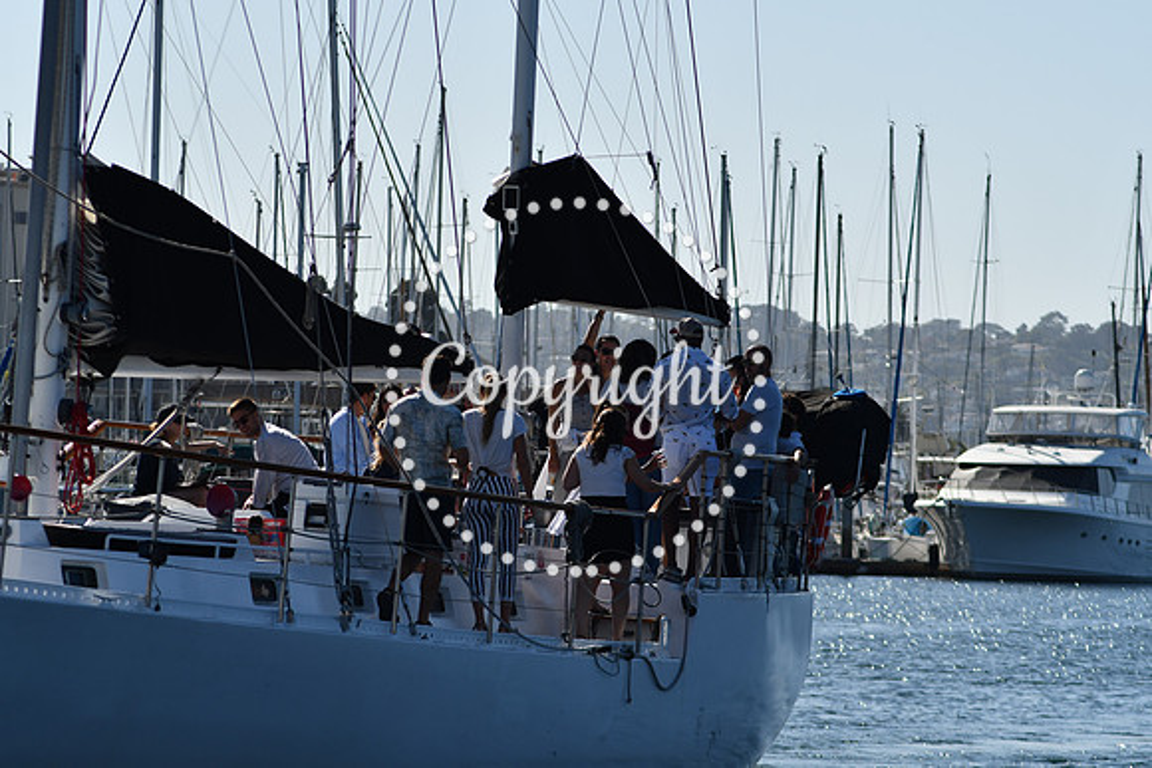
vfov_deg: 6.3
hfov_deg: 9.5
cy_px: 384
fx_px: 6945
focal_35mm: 217
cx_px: 576
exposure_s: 1/1600
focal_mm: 145
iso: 200
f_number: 7.1
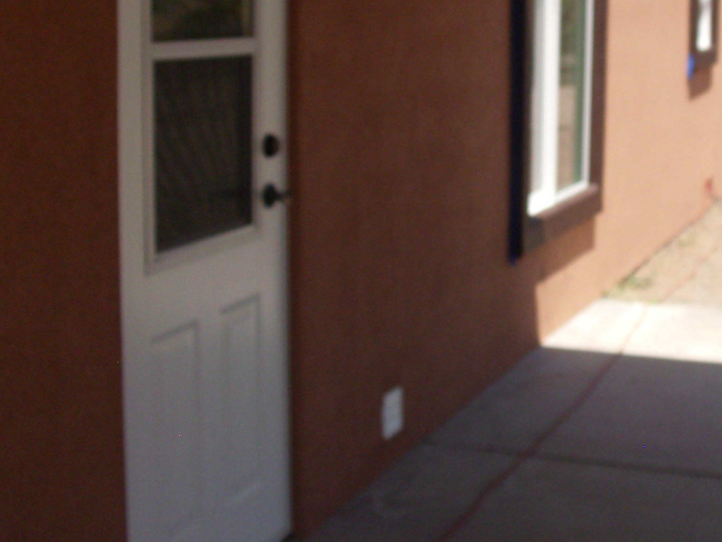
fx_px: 1481
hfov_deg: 27.0
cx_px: 557
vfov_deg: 20.5
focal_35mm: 71
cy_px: 121
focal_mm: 6.3
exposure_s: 1/239
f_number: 7.8
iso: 125
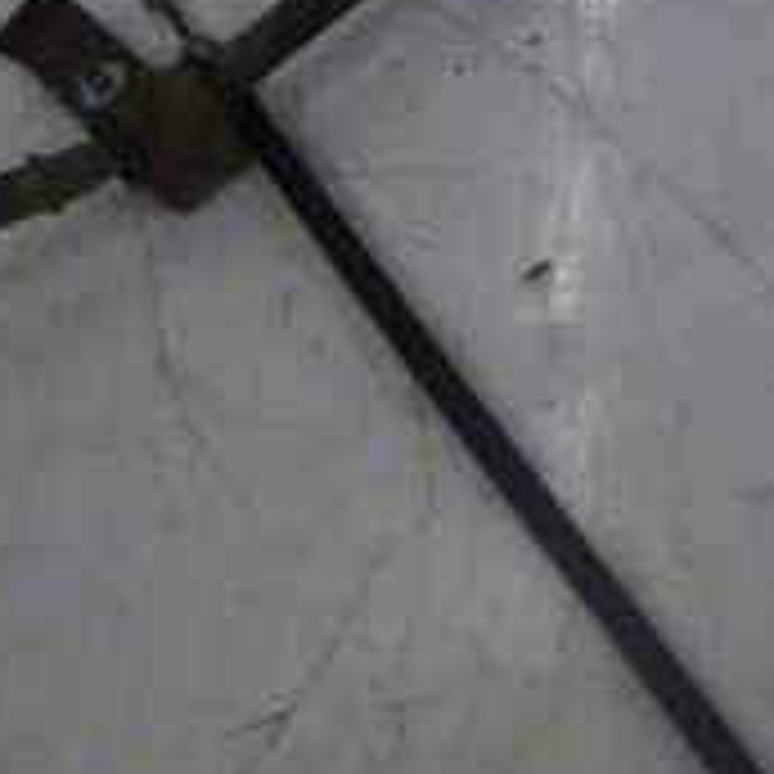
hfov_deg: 19.4
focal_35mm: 82
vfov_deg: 21.1
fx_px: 2074
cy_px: 364
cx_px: 1017
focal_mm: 4.5
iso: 400
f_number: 3.9
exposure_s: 1/50
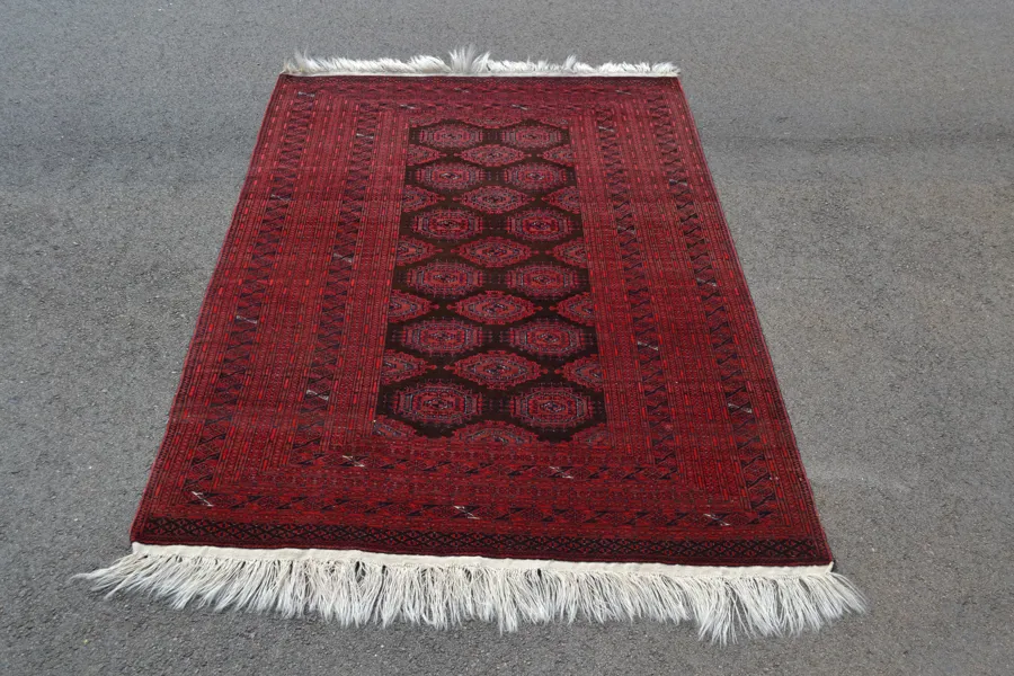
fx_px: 1014
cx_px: 507
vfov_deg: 36.9
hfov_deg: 53.1
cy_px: 338
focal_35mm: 36
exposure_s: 1/160
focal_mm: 24
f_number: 6.3
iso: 100
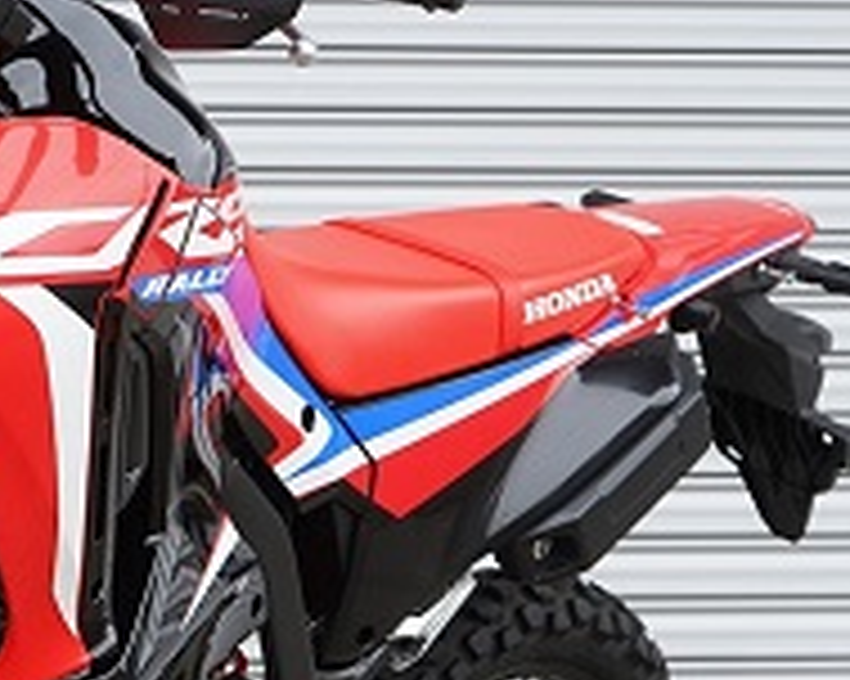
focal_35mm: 151
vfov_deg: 10.2
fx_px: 3797
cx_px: -117
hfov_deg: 12.5
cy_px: 477
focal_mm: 43
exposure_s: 1/60
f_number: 5.6
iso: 100
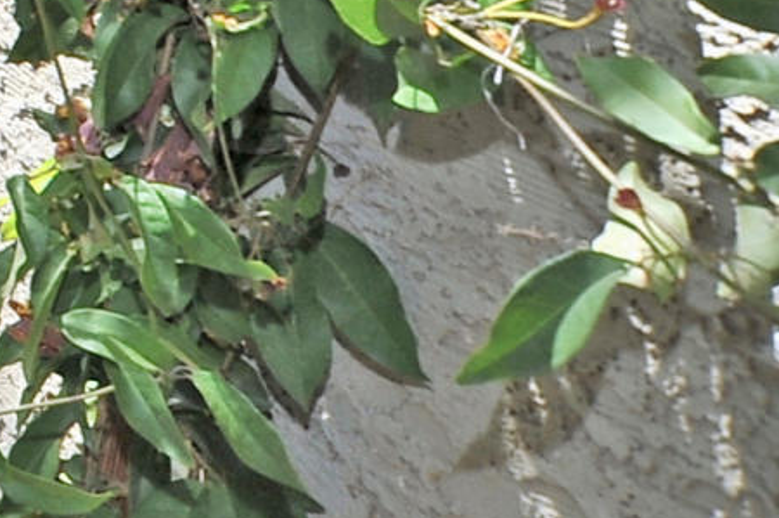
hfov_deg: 10.8
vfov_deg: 9.9
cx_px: -1624
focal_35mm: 120
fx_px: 2594
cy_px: -764
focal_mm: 18
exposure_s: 1/320
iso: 320
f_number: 9
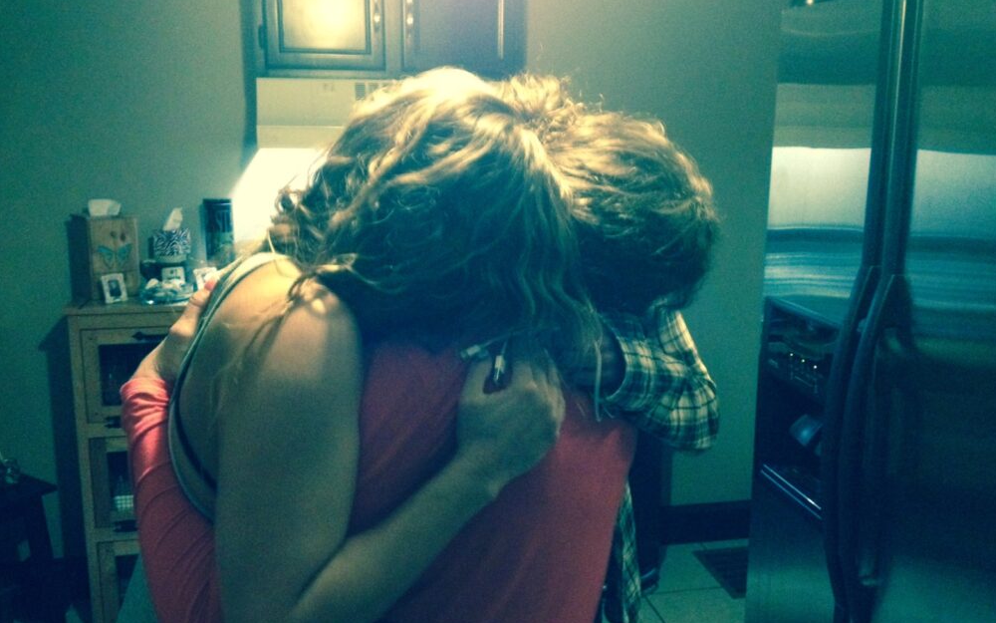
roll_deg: -0.2
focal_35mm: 38
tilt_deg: -14.4
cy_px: 300
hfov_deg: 51.5
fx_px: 1031
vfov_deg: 33.6
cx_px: 492
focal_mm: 4.28
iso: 640
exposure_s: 1/15
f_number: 2.4
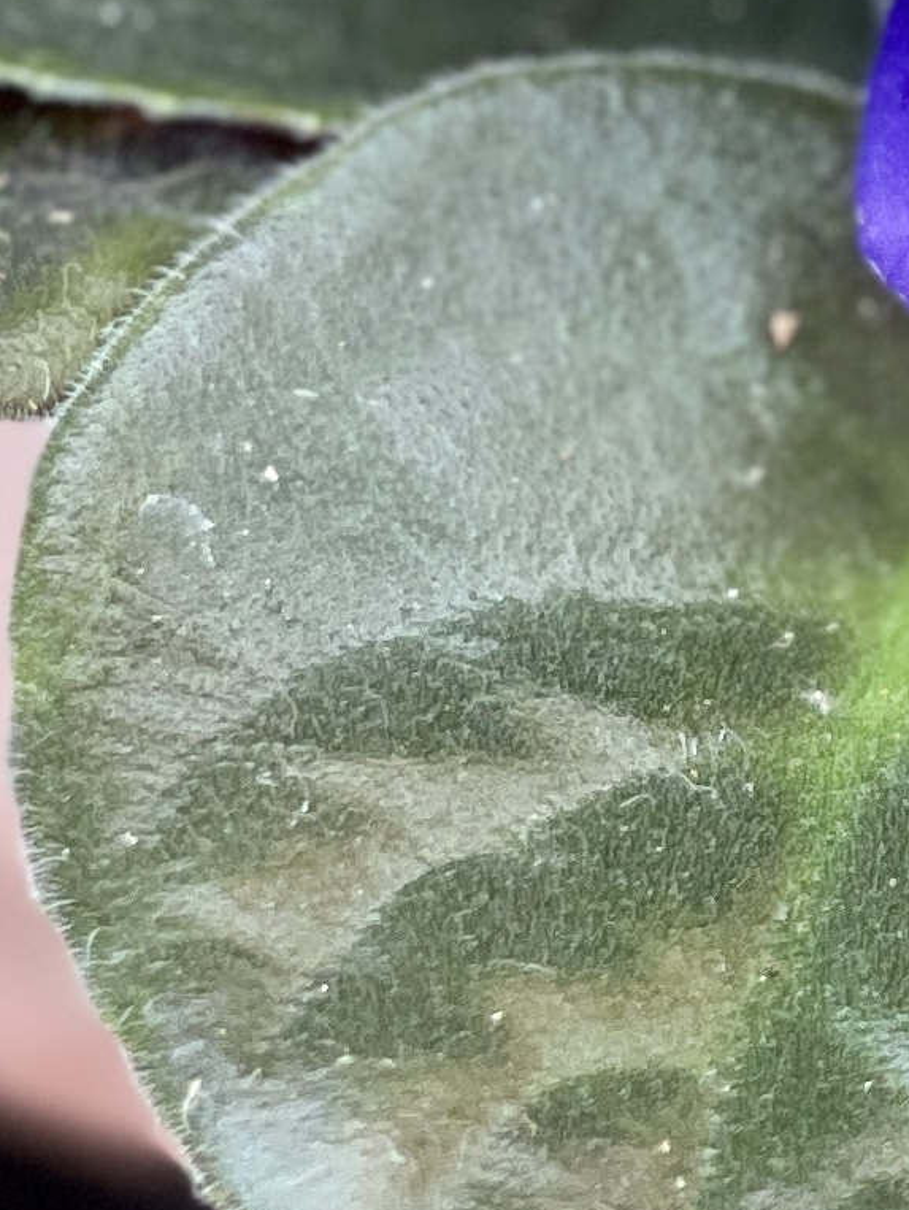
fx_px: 11824
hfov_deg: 4.4
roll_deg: +0.1
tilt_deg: -29.7
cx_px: 1712
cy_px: -644
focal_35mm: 338
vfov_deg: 5.8
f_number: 2.2
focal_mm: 7.5
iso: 50
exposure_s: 1/121
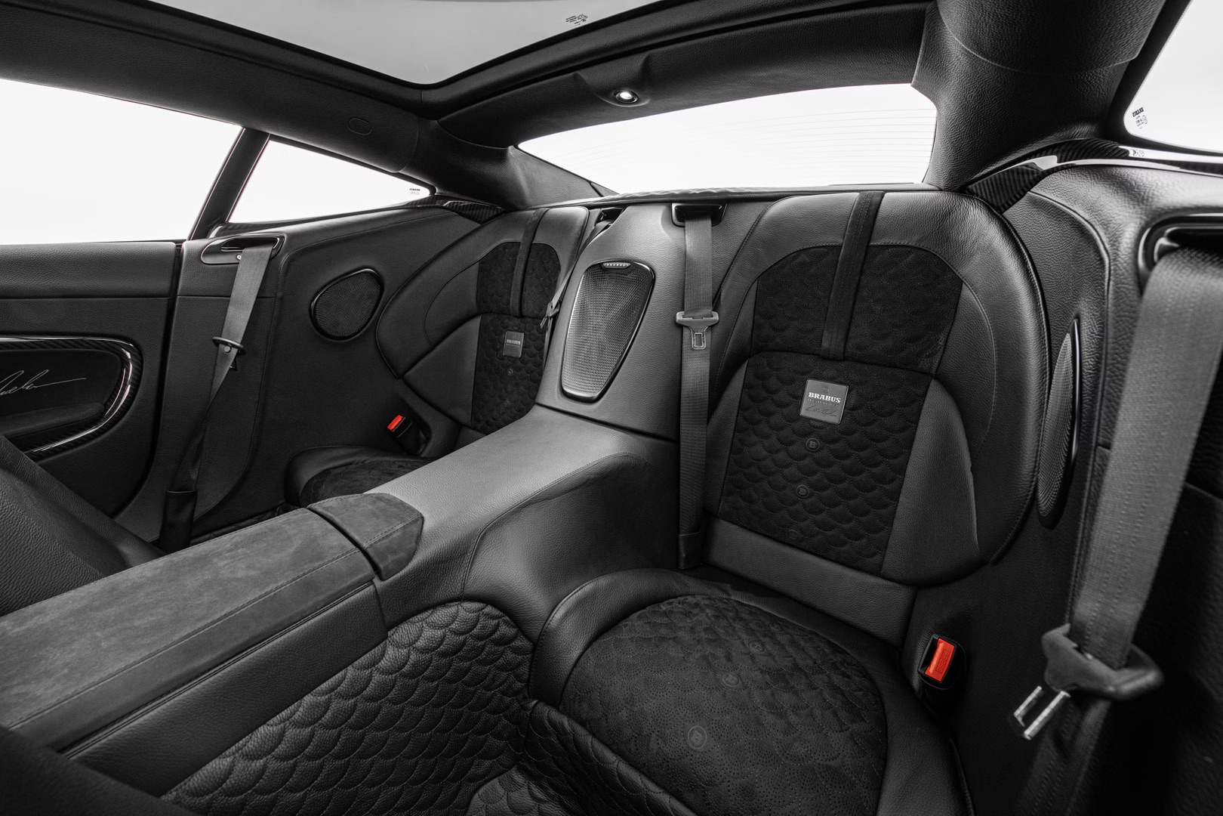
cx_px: 612
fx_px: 476
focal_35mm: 14
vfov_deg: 81.2
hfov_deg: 104.3
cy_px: 408
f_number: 10
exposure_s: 1/1.25
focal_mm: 14
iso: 500
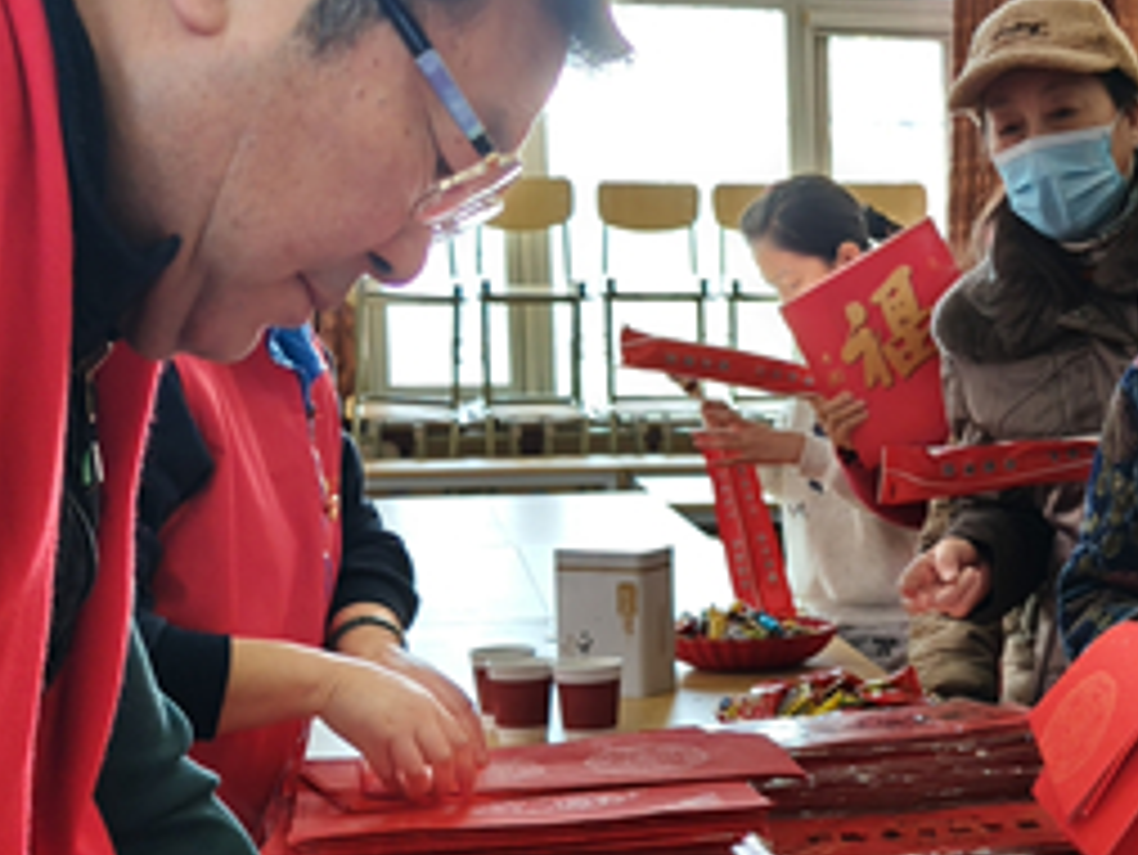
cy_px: 594
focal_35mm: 69
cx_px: 1192
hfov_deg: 26.3
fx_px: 2269
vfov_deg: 21.2
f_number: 1.6
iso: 500
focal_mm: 6.06
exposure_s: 1/100
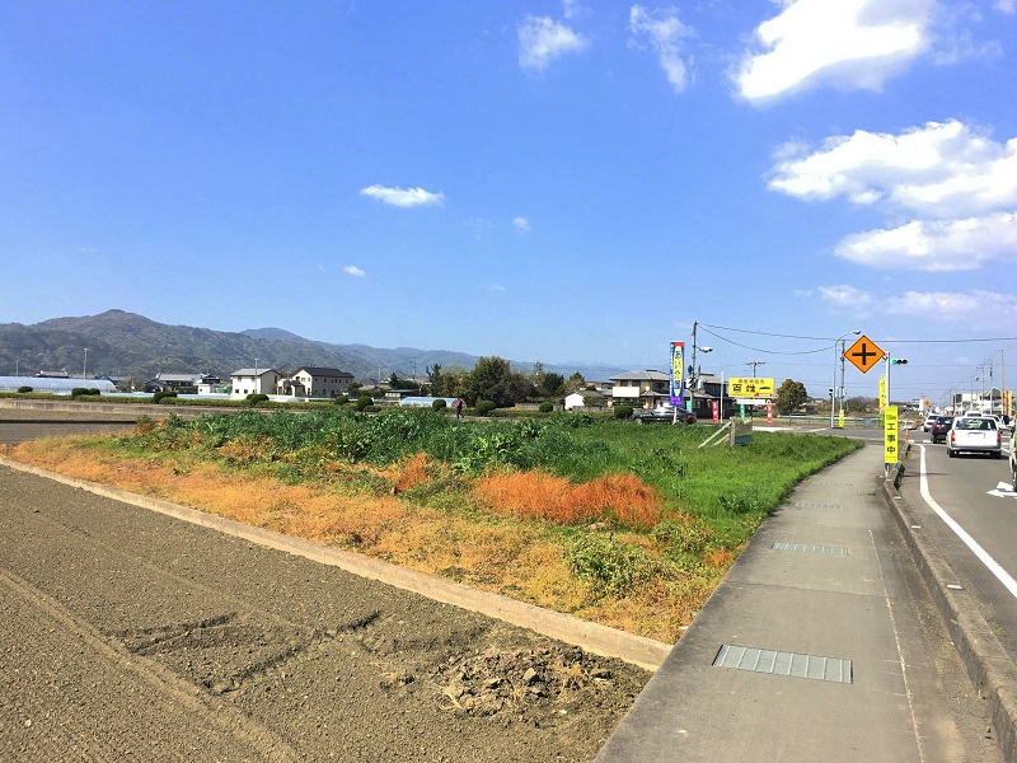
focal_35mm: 29
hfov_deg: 61.7
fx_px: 852
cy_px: 382
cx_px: 508
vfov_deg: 48.2
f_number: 2.2
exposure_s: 1/693
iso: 25
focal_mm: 4.15
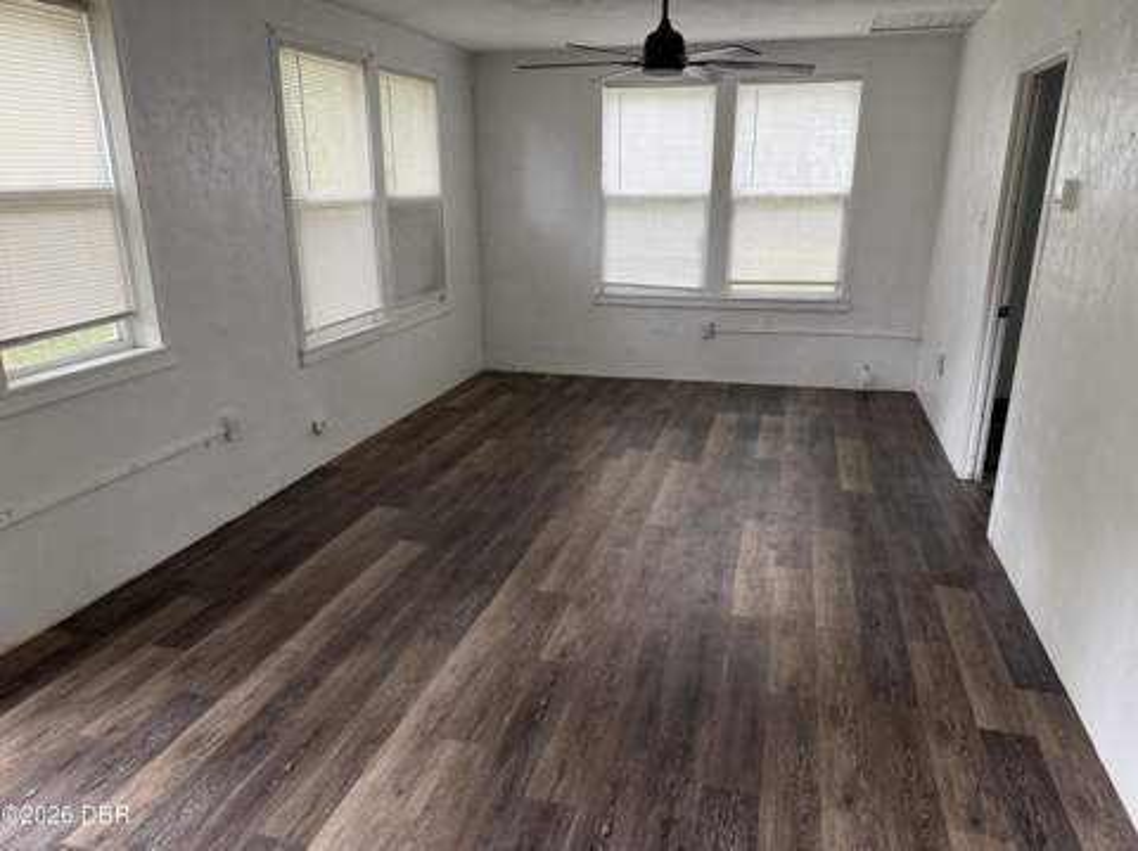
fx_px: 788
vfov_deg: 56.7
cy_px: 426
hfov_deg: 71.7
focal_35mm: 24
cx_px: 569
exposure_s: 1/60
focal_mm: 6.76
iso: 160
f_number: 1.78
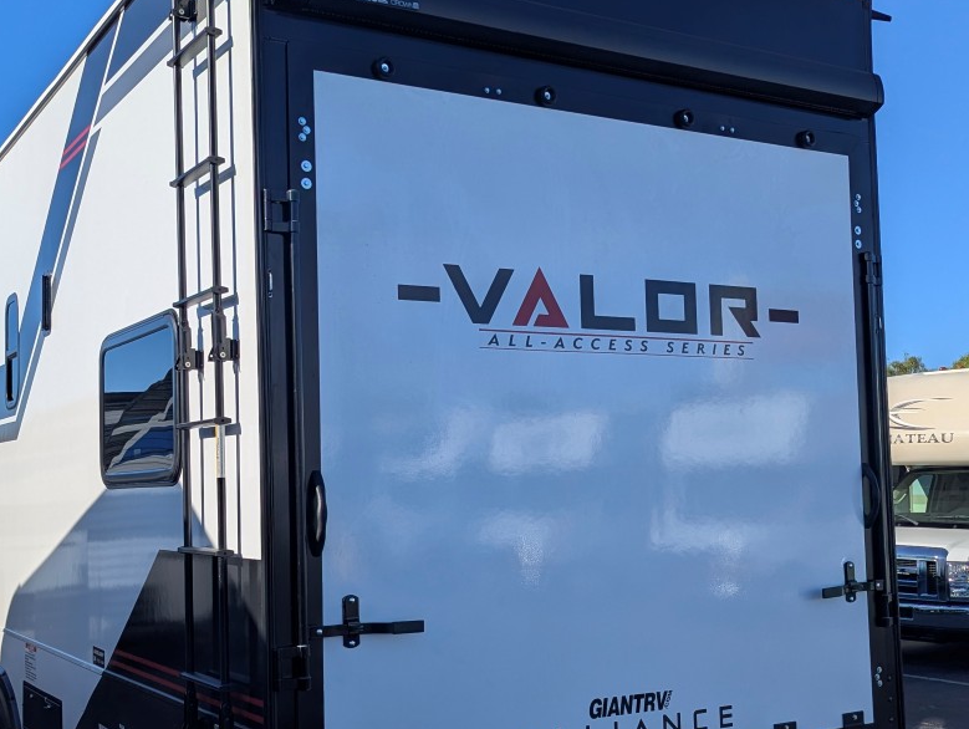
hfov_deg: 43.7
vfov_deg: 33.6
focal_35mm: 43
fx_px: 1205
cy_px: 419
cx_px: 424
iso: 47
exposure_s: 1/3333
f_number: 1.85
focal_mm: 6.81
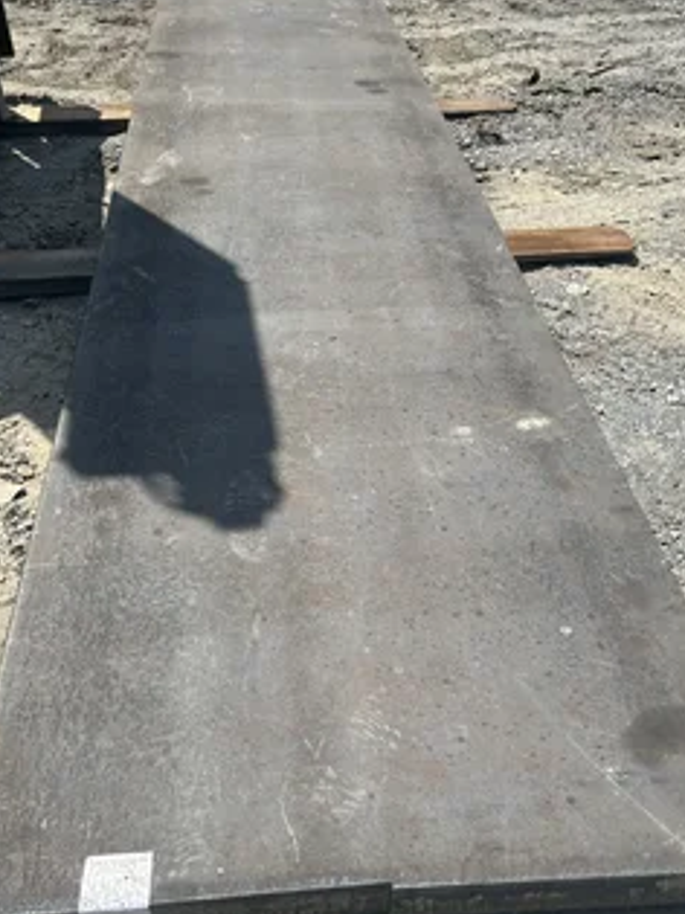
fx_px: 871
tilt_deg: -43.7
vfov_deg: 55.3
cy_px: 493
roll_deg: -4.4
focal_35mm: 33
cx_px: 372
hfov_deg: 42.9
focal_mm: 5.7
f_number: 1.5
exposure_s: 1/3356
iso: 50
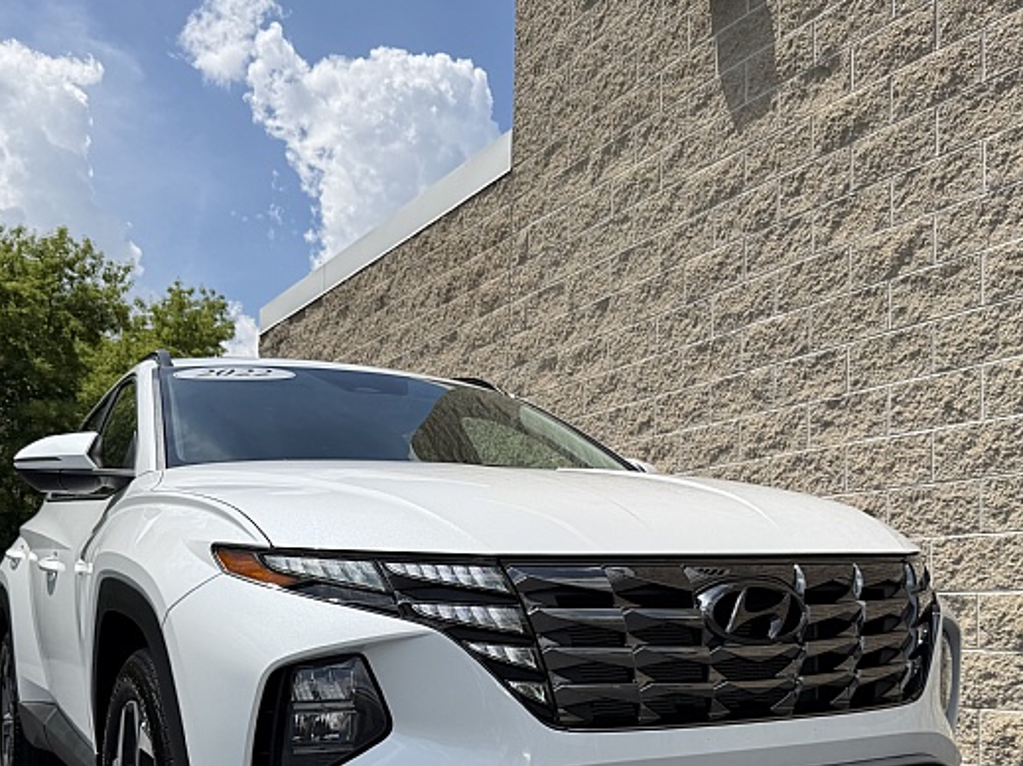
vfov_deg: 37.5
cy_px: 589
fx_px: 1093
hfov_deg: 50.1
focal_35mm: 37
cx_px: 481
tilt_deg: +1.4
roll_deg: +0.6
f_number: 1.78
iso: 80
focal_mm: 6.76
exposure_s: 1/7353
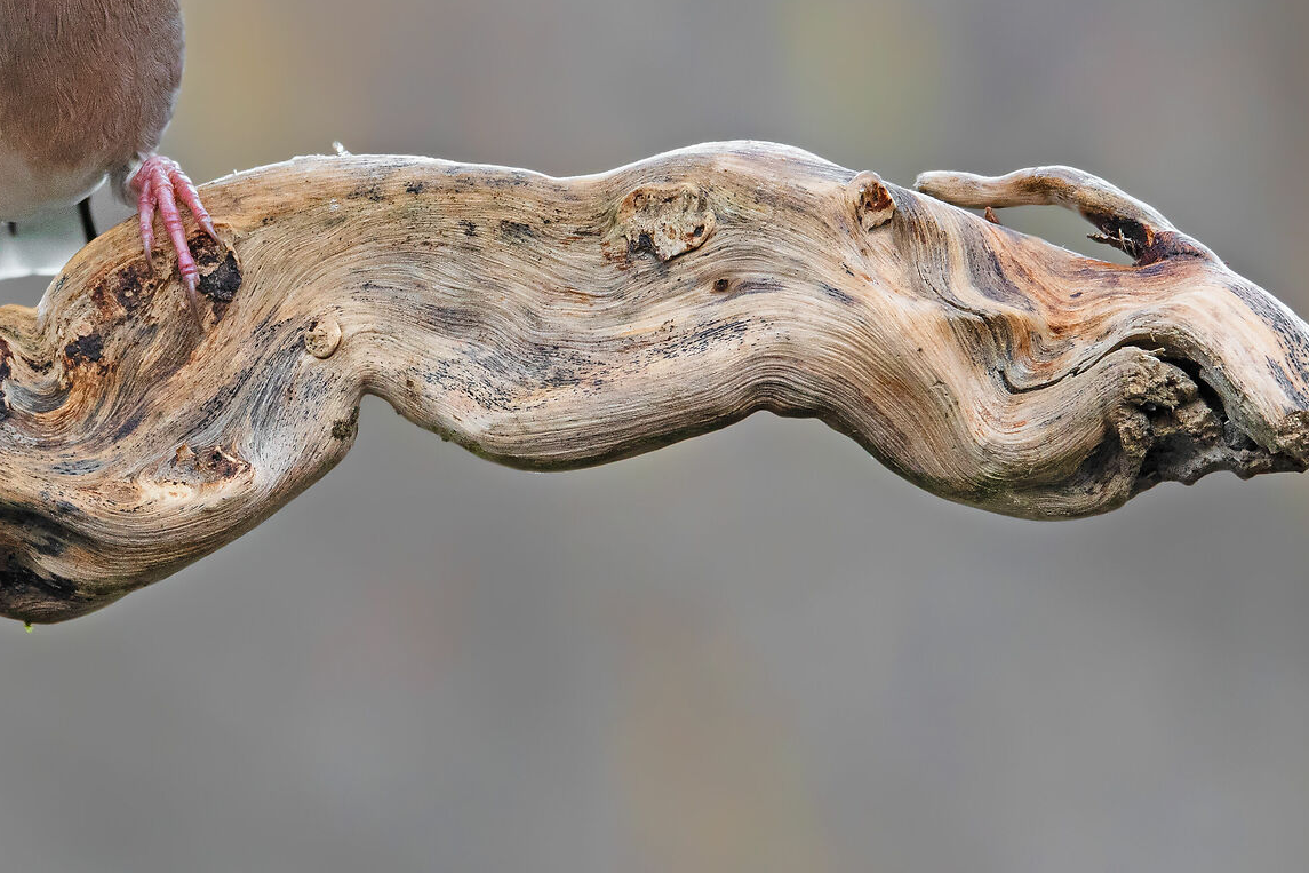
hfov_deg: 1.7
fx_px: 44569
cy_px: 77
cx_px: 297
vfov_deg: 1.1
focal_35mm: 1226
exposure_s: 1/125
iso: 1000
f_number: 8
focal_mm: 390
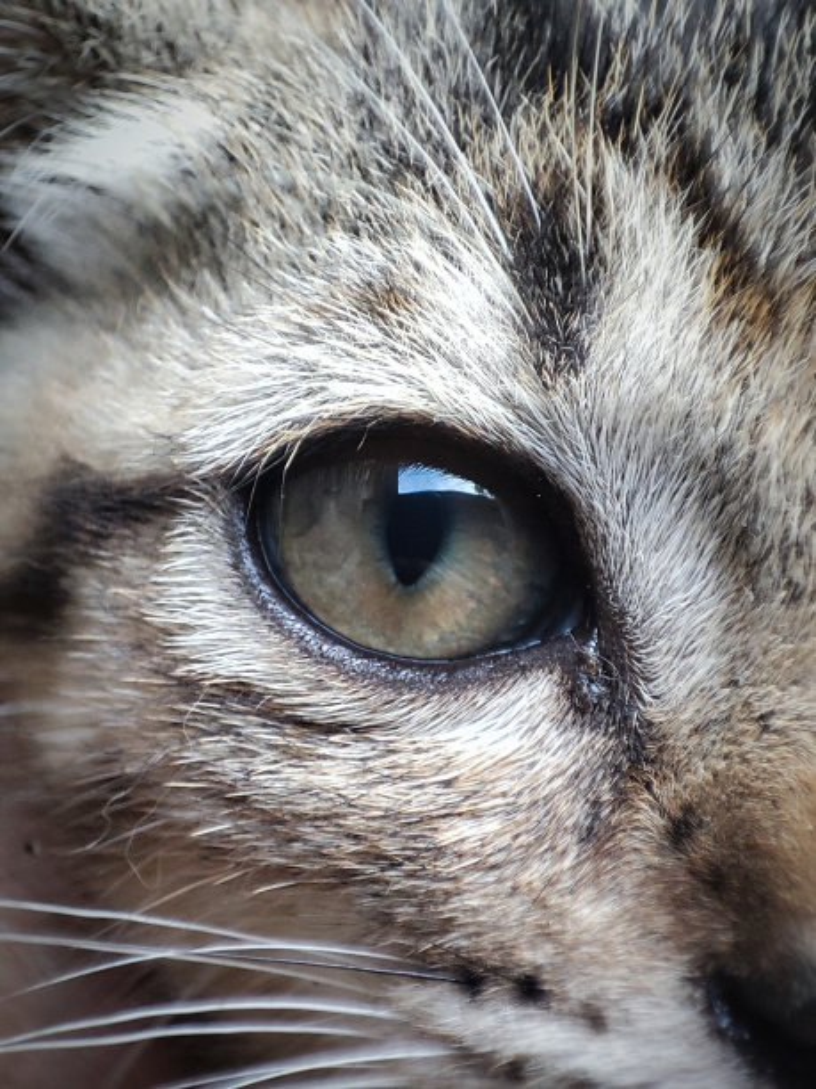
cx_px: 408
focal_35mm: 49
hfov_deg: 29.7
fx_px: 1540
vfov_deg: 38.9
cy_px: 544
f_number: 2.4
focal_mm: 4.1
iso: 182
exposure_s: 1/60
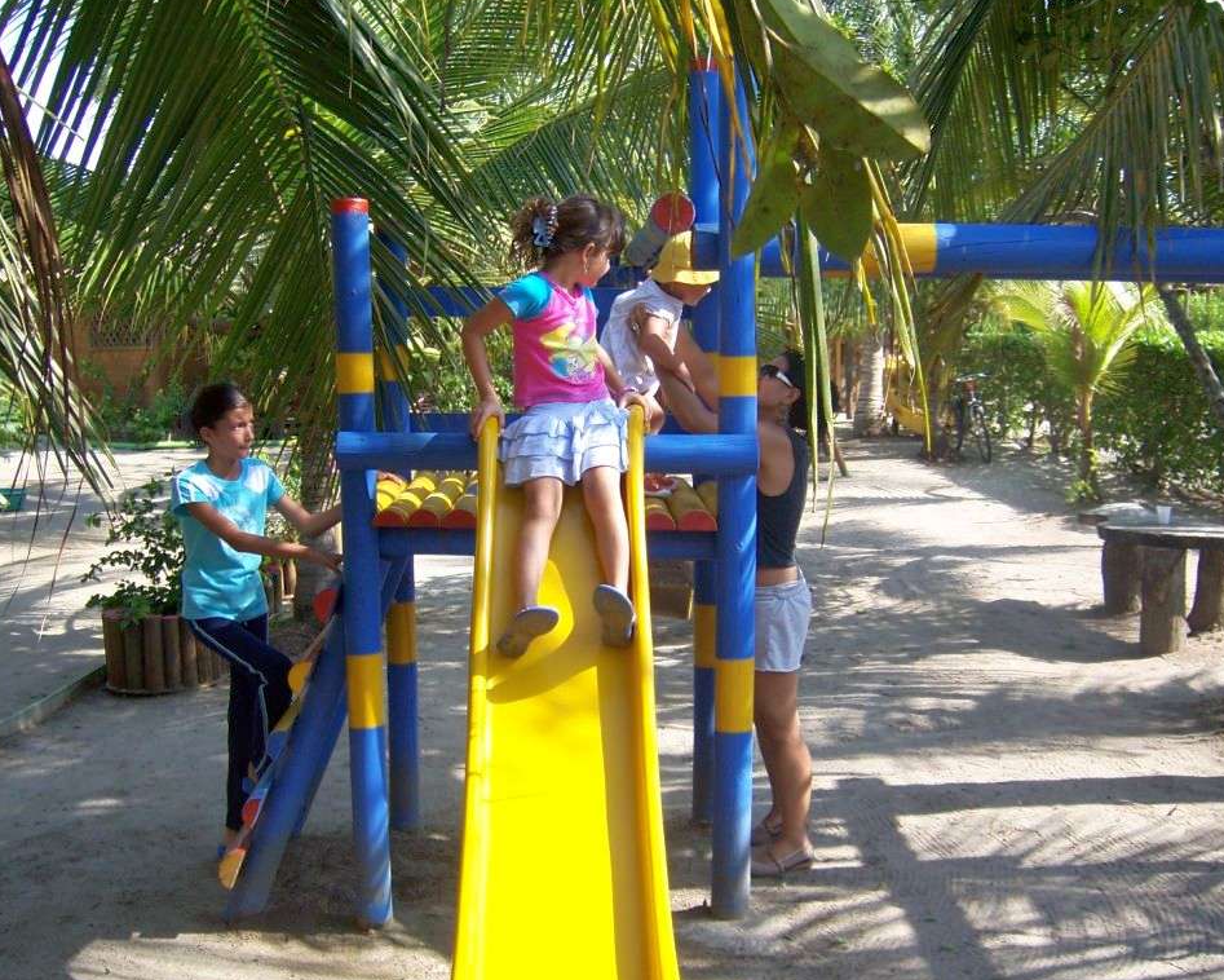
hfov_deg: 47.9
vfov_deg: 39.2
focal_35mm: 38
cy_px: 489
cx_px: 610
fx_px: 1377
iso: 80
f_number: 2.8
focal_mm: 6.2
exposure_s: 1/400
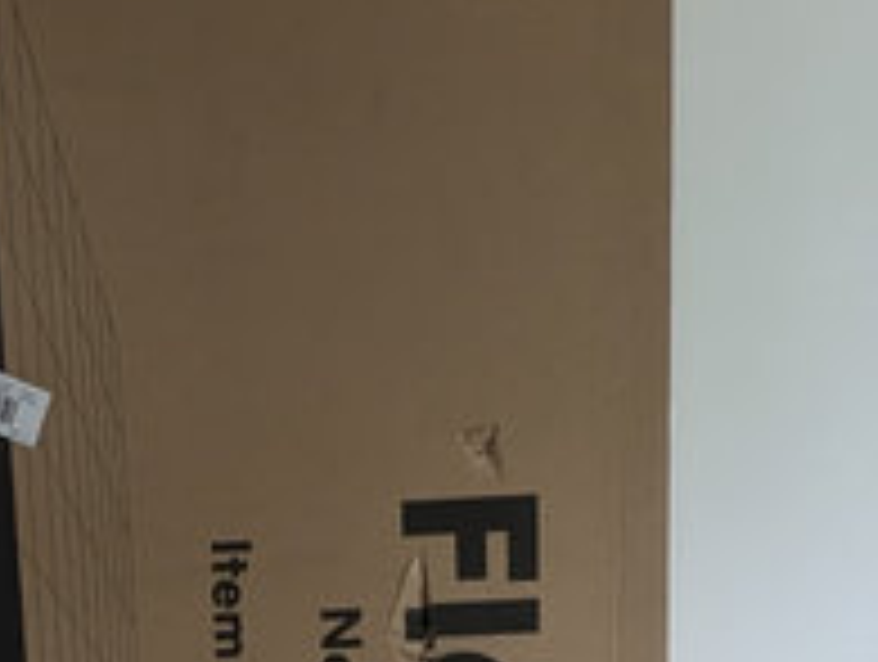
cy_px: 973
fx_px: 1245
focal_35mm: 49
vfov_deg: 24.0
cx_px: 295
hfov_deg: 38.4
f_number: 1.95
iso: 165
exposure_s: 1/23.8
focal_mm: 2.23
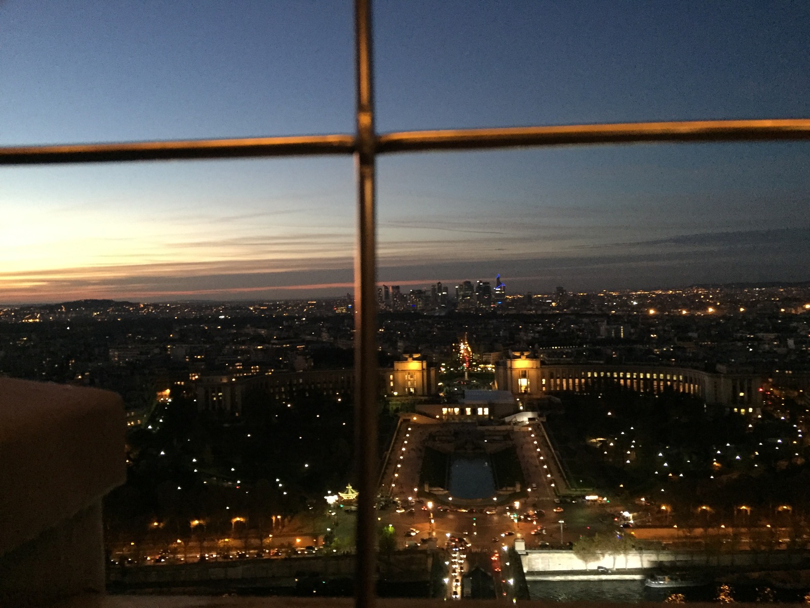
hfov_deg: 61.7
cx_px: 405
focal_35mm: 29
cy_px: 304
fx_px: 679
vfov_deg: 48.2
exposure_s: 1/17
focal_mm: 4.15
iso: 400
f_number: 2.2
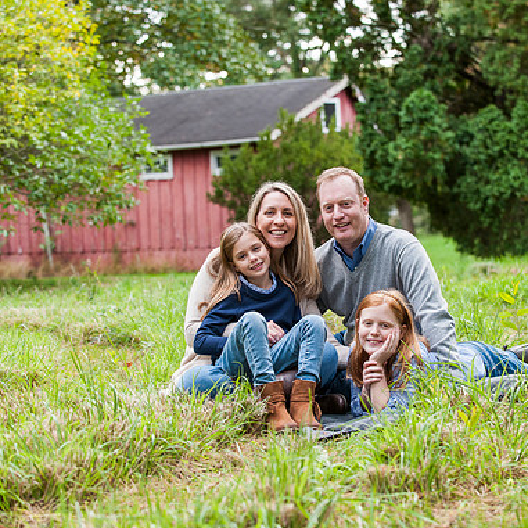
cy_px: 263
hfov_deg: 17.9
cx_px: 291
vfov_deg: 17.9
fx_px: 1674
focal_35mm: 97
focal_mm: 75
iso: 800
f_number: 4
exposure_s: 1/320
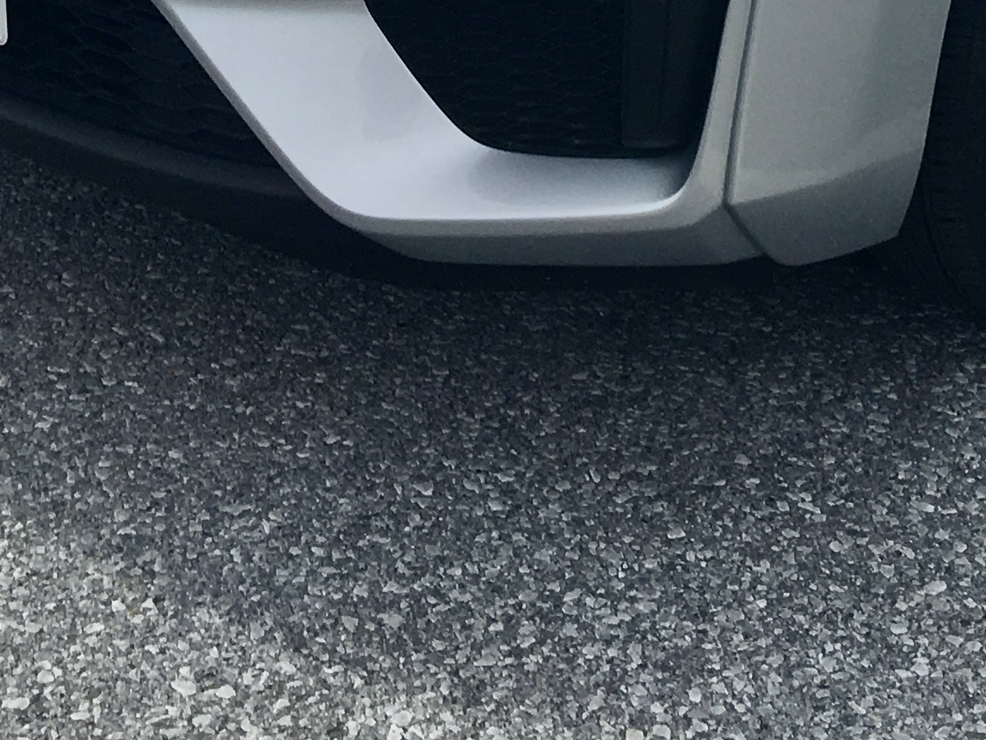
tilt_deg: -10.8
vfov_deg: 13.2
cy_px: -543
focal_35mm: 102
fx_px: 2906
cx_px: 866
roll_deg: -2.7
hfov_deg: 19.0
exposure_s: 1/2747
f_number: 2.2
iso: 25
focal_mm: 4.15
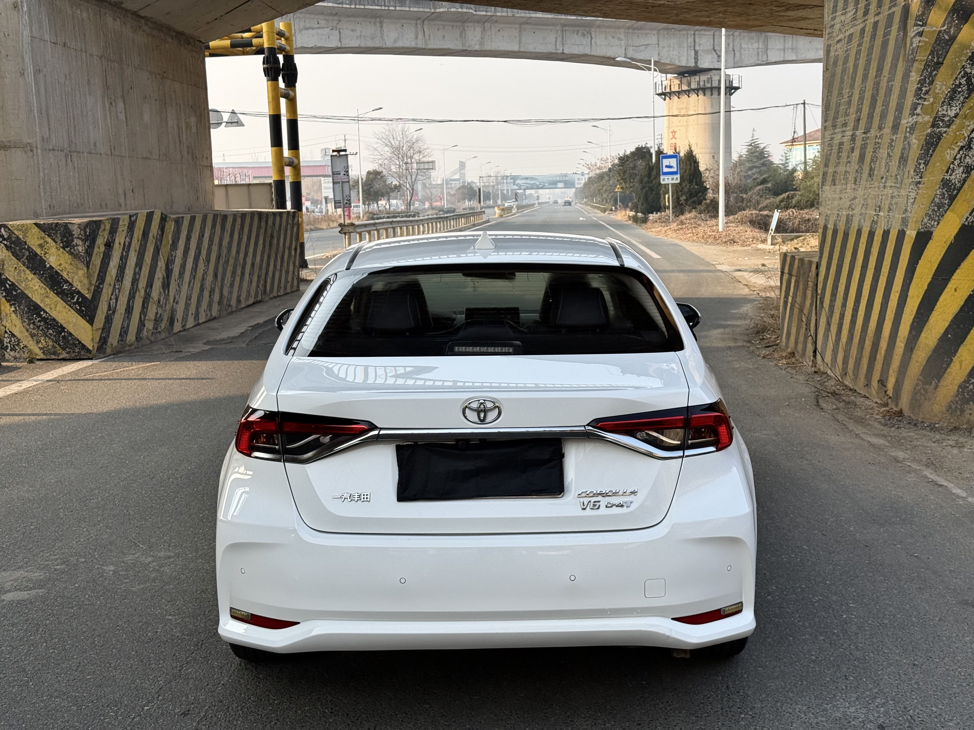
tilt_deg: -6.5
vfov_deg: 30.3
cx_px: 487
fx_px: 1351
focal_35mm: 48
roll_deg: +1.8
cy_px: 365
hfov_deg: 39.7
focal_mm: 6.76
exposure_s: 1/1608
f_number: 1.78
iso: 64
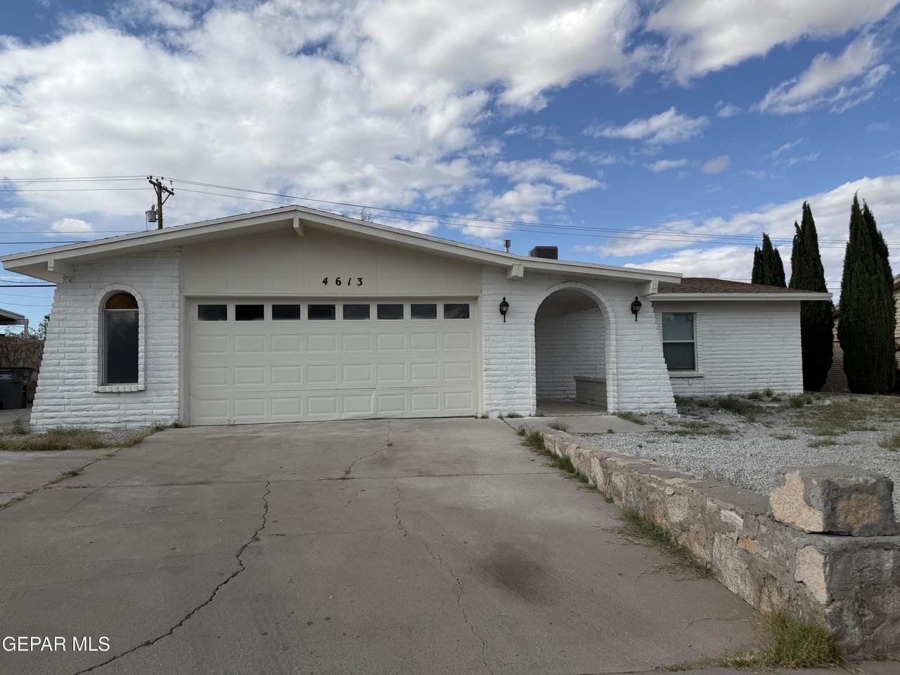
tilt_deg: +2.4
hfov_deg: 71.6
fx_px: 624
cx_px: 450
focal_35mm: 24
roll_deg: +1.0
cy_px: 338
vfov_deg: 56.8
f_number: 1.78
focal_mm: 6.76
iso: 80
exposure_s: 1/6711
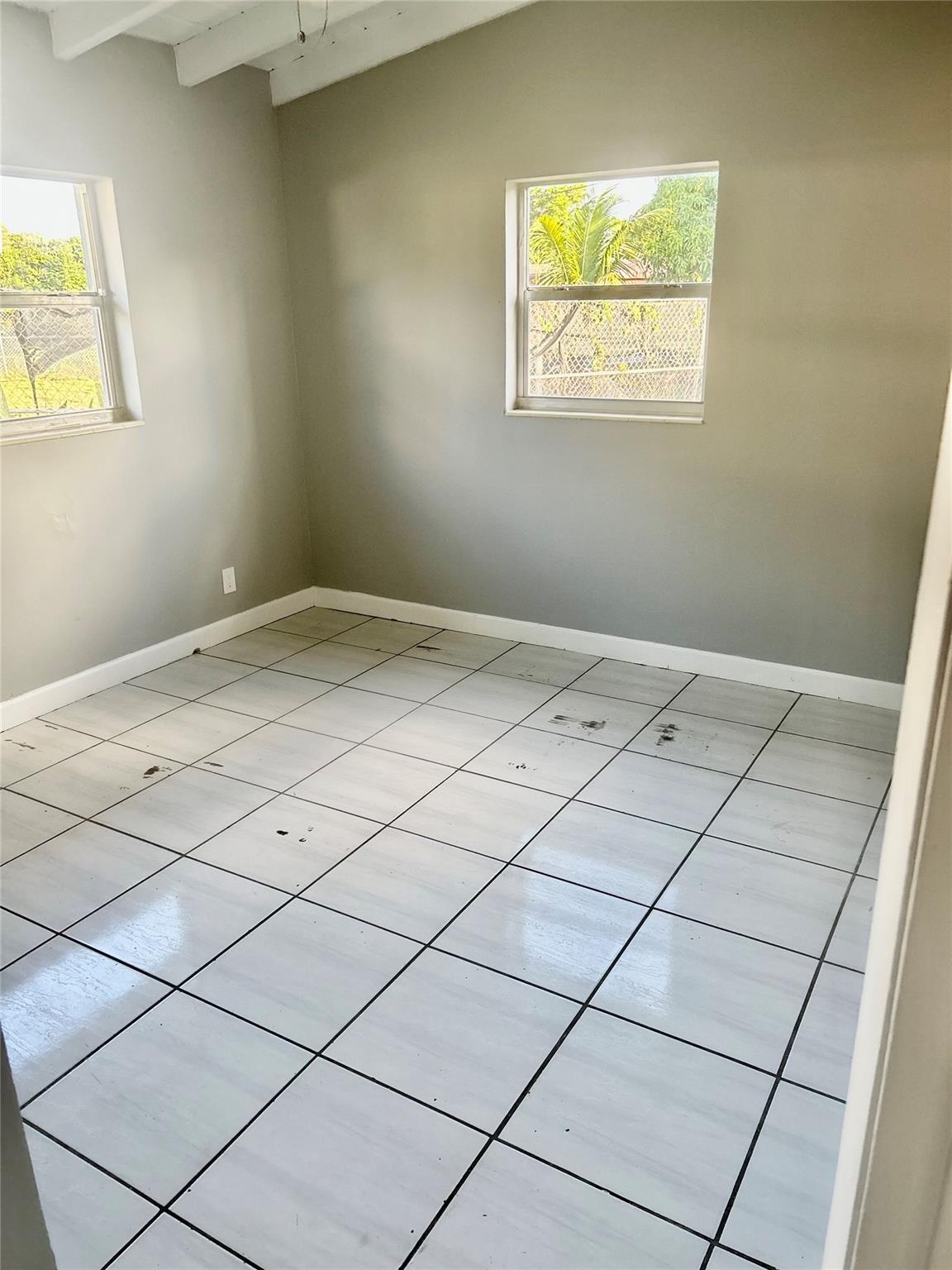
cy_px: 635
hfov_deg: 53.1
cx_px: 476
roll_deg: +0.9
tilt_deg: -18.5
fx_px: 953
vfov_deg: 67.3
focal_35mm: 26
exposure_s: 1/121
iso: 80
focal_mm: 5.7
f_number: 1.5
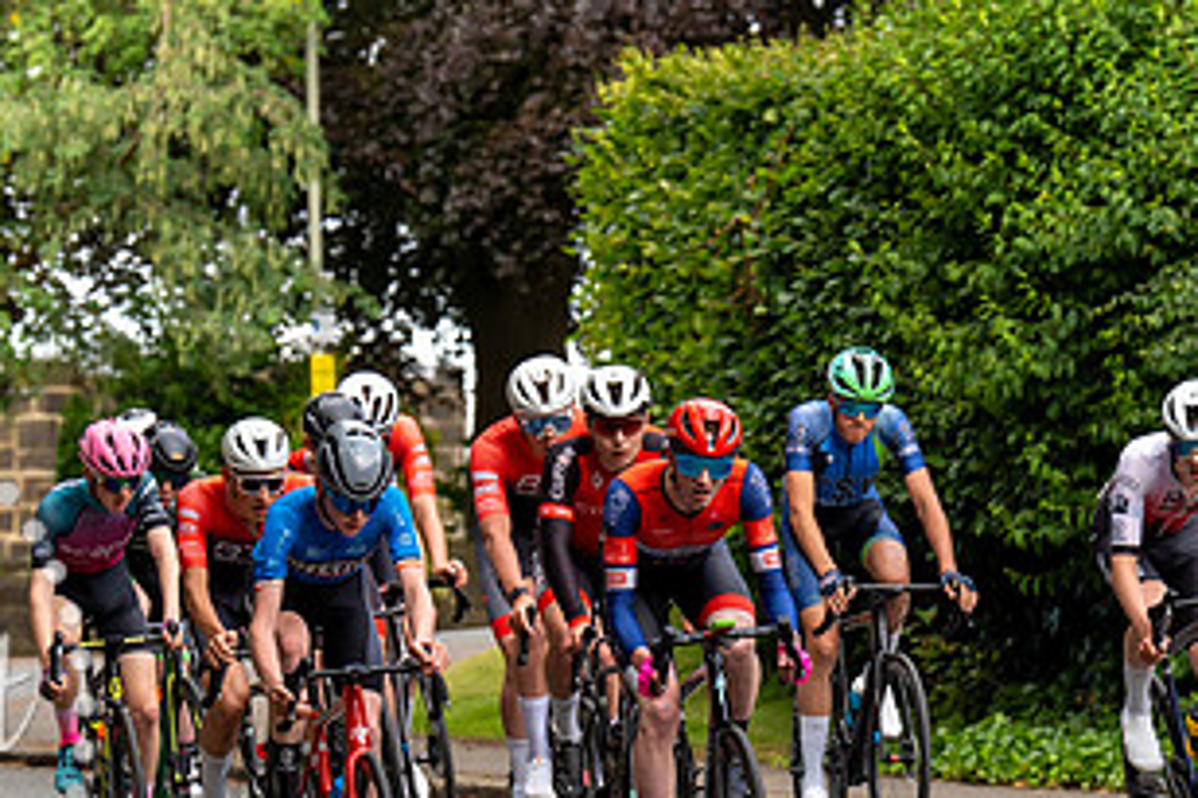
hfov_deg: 6.1
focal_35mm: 340
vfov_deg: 4.0
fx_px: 11308
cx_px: 692
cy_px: 751
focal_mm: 137
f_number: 4.5
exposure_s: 1/640
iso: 250
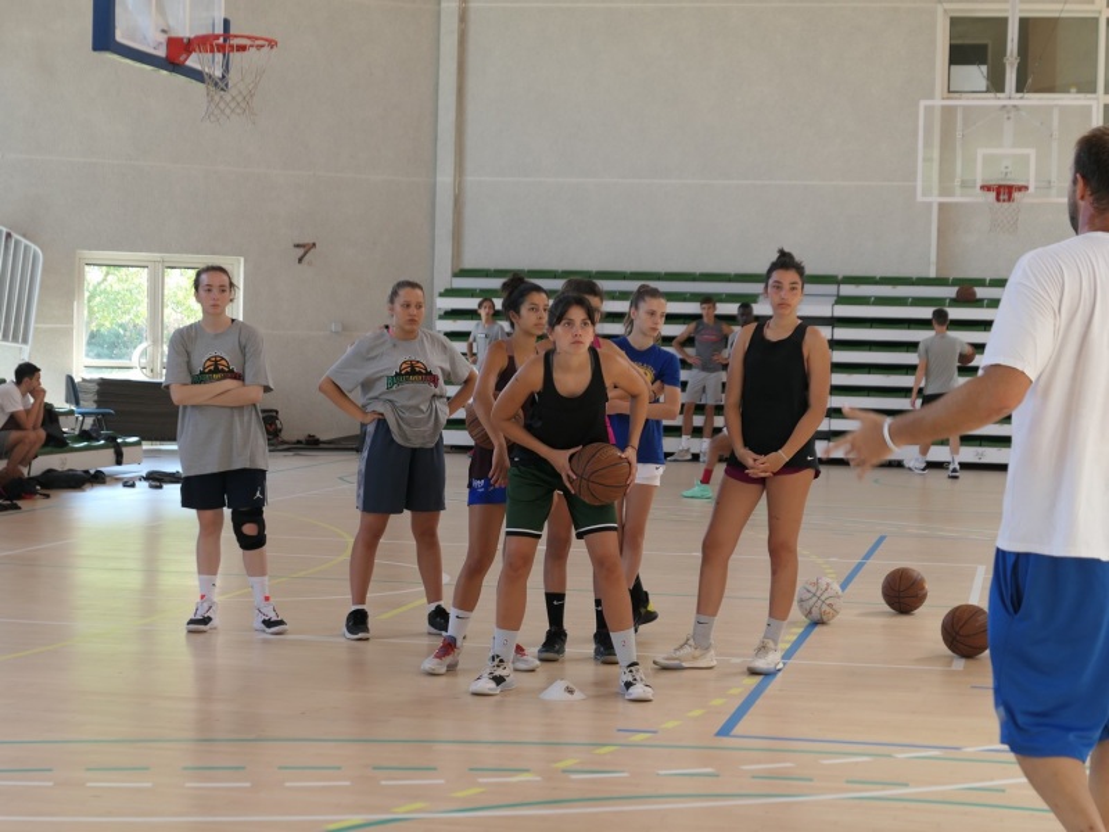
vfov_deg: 19.4
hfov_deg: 25.7
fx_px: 2435
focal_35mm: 76
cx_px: 554
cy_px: 416
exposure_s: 1/125
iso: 250
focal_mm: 25.8
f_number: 2.8
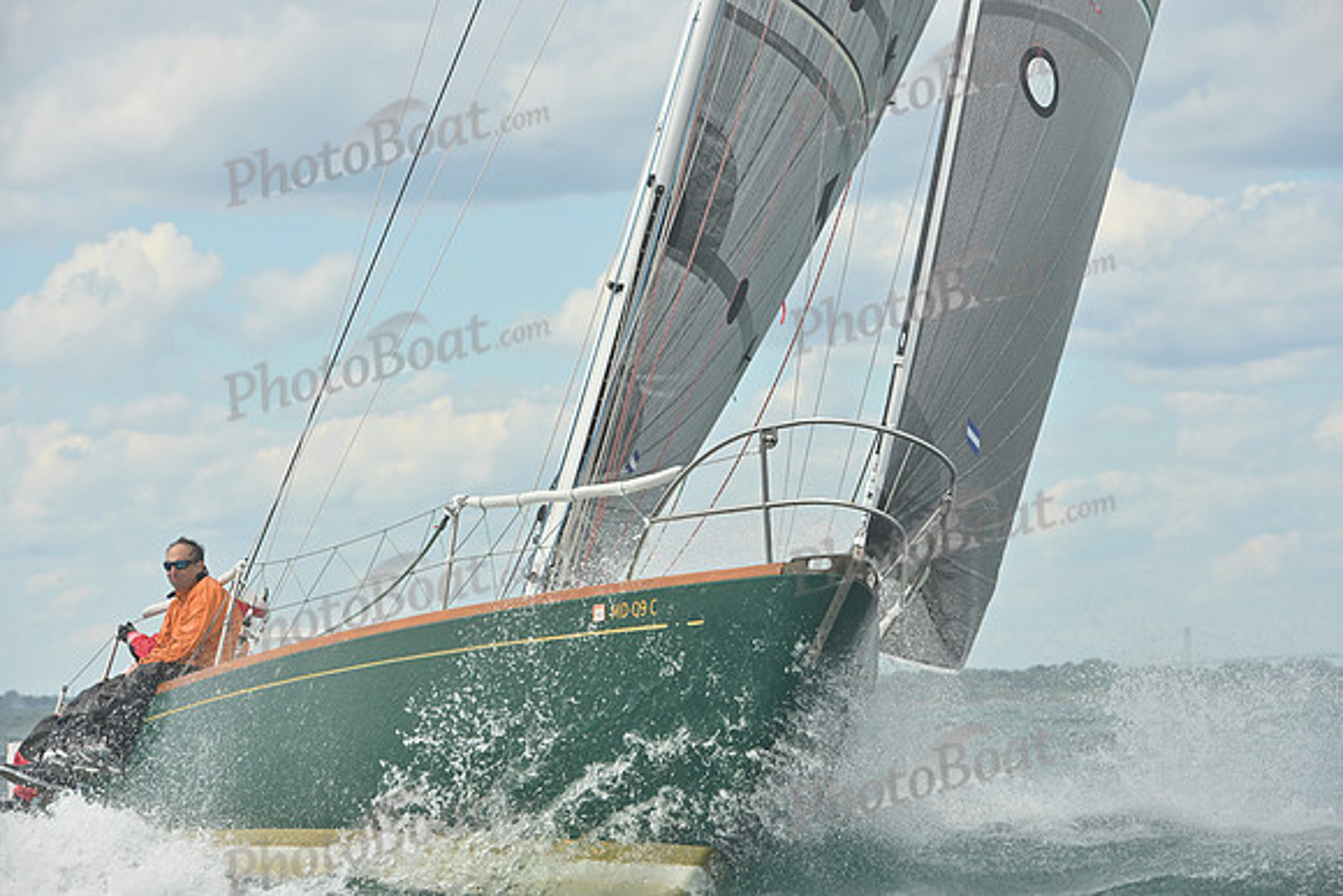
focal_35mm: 170
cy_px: 448
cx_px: 672
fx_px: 6343
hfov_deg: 12.1
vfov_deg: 8.1
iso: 320
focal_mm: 170
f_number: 11
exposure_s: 1/1250
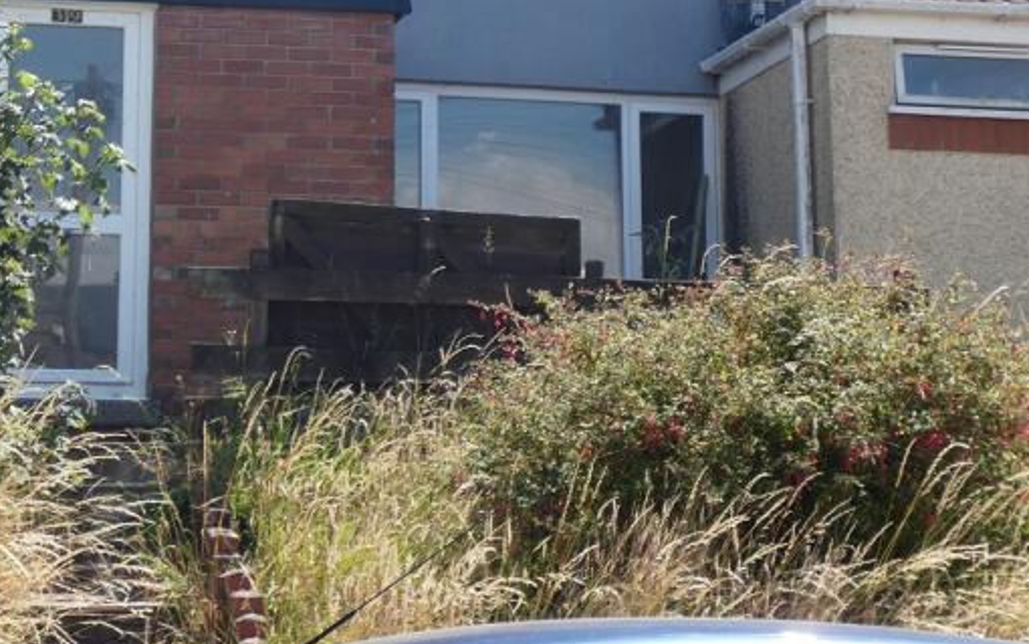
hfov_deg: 24.7
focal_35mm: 83
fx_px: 2328
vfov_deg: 15.6
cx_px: 301
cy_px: 93
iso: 80
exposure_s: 1/400
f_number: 3.6
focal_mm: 7.1
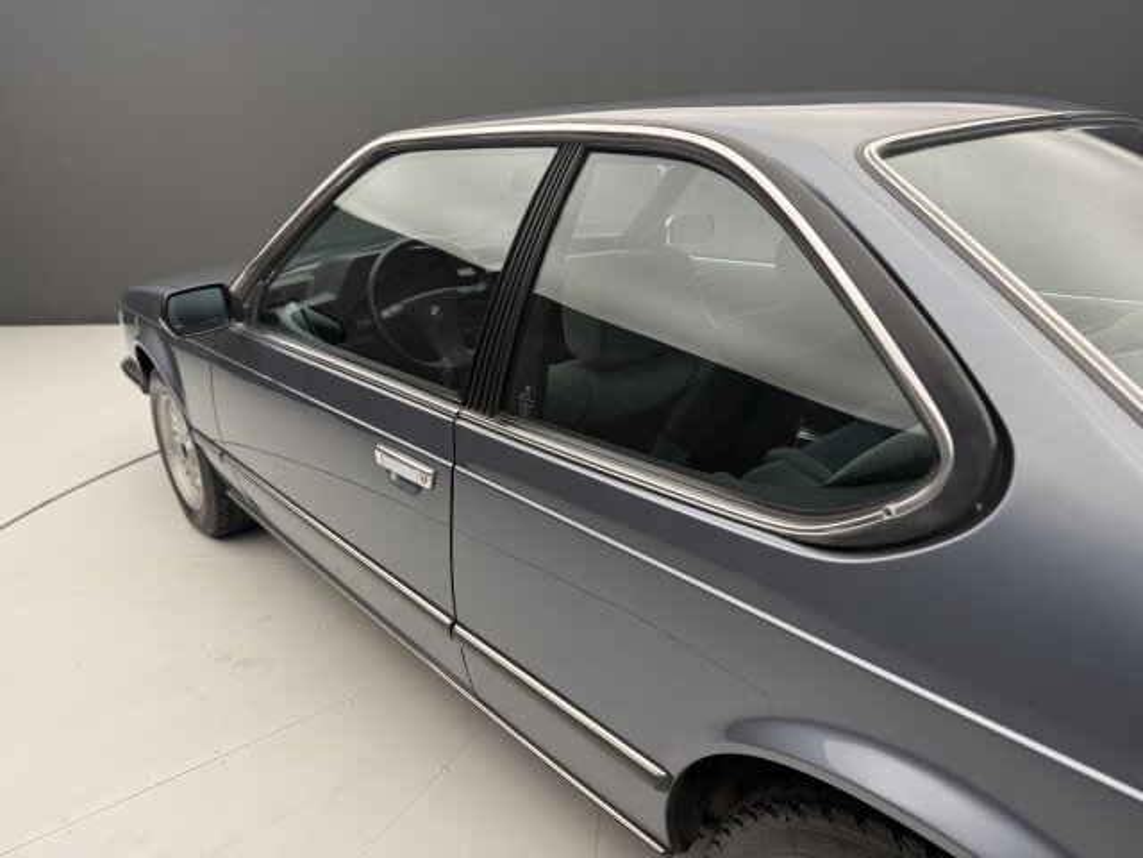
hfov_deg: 71.6
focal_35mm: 24
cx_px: 572
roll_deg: +1.7
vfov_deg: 56.8
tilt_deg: -20.7
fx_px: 792
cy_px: 429
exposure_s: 1/99
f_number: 1.78
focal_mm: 6.76
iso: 200
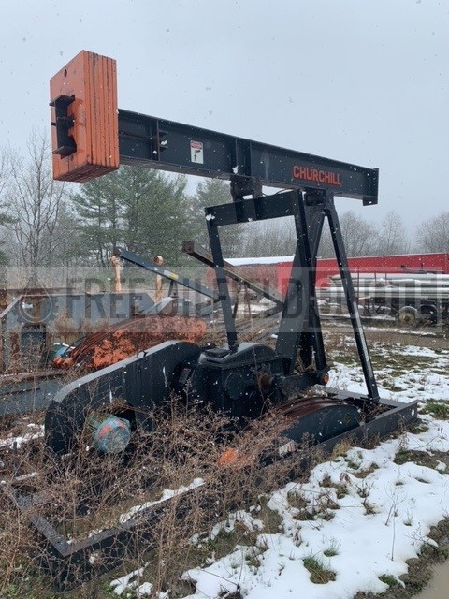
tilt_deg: -5.6
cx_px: 224
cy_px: 300
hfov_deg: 53.1
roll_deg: -1.5
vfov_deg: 67.3
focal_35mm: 26
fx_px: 450
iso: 25
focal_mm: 4.25
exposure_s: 1/2208
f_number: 1.8
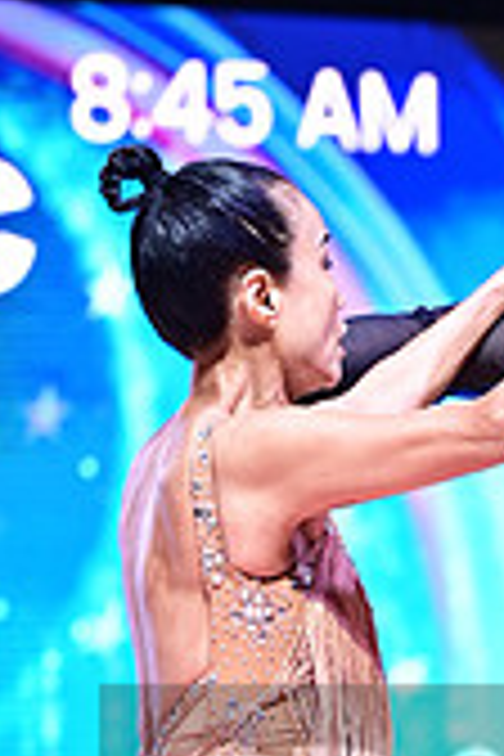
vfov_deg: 8.4
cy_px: 837
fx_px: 5082
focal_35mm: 242
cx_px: 720
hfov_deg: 5.6
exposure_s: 1/320
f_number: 2.8
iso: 1600
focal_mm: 70
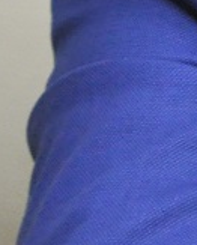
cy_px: -113
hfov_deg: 0.9
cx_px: 738
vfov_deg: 1.1
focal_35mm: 1719
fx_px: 12491
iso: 1000
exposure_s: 1/60
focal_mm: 155
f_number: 5.6
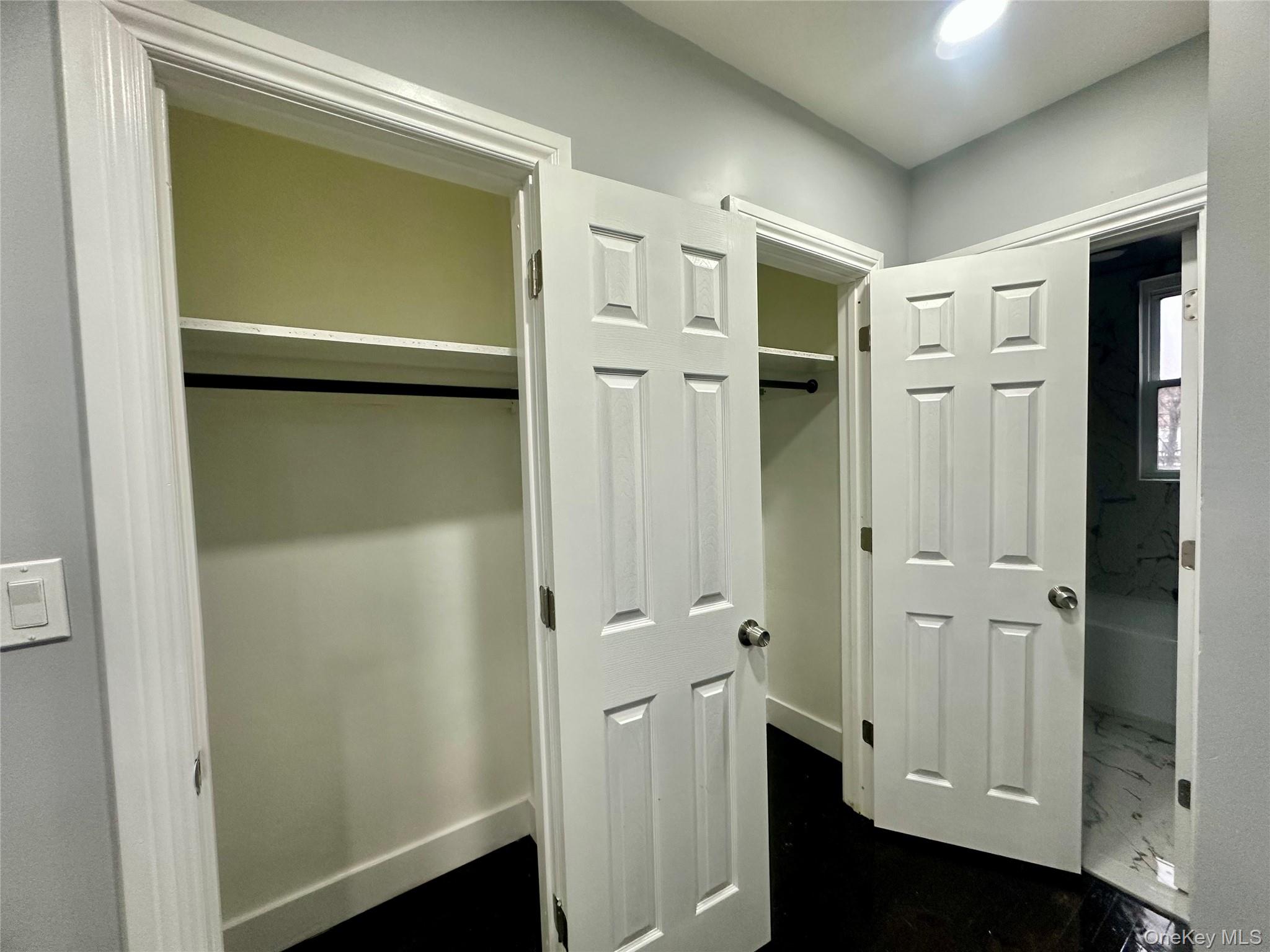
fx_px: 514
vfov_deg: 85.7
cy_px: 476
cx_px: 635
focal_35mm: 14
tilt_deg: -2.9
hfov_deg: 102.1
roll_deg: +1.7
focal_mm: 2.22
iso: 200
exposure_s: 1/120
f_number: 2.2
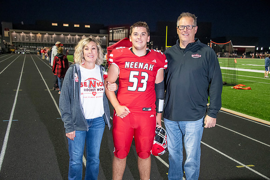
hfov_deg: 46.4
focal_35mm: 42
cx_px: 135
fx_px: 315
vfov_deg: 31.9
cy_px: 90
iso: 5000
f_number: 5.6
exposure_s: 1/160
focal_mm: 42
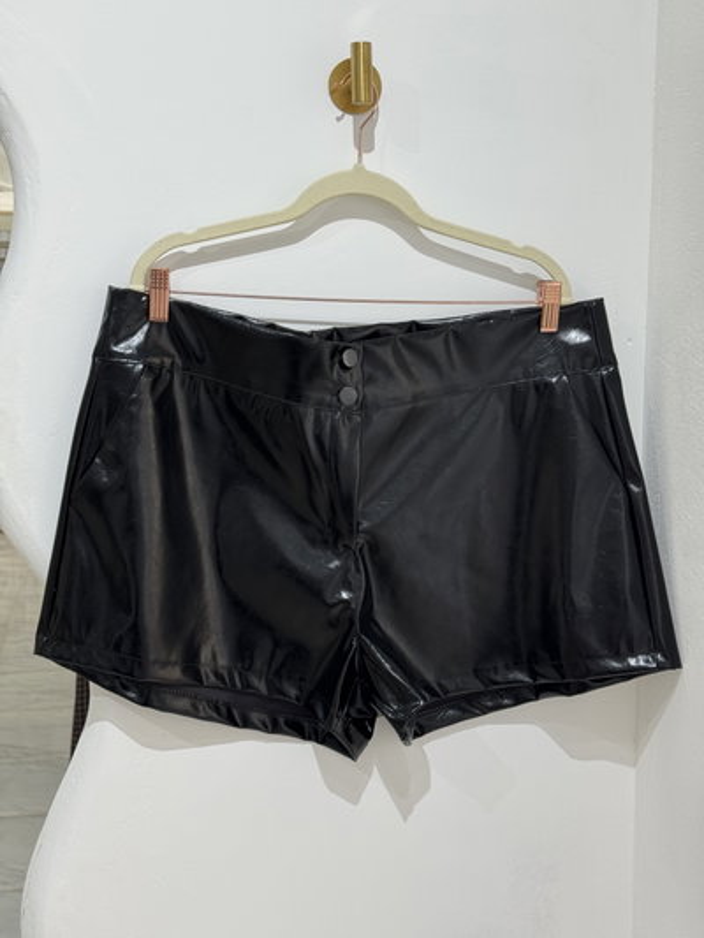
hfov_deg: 30.3
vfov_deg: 39.6
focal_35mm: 48
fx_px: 1301
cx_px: 352
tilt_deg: -7.6
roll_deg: +1.1
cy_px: 469
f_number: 1.78
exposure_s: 1/50
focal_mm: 6.76
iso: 64
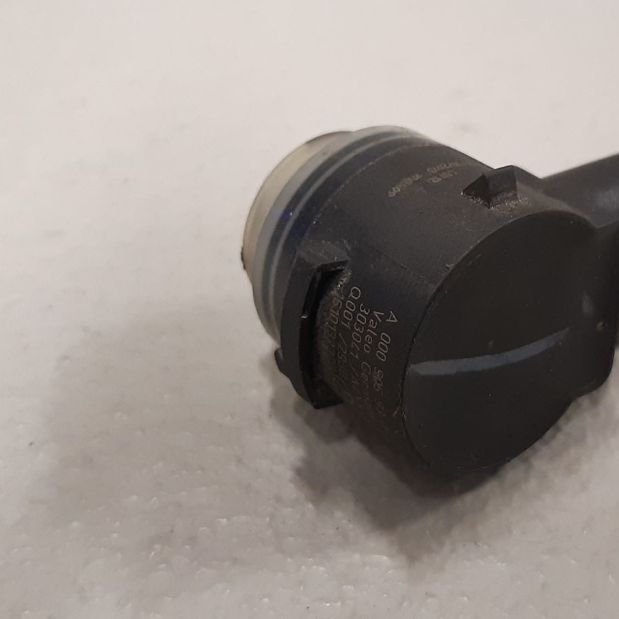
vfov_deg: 32.7
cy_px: 265
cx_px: 397
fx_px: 1052
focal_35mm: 52
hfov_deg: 32.6
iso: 200
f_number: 1.7
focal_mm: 3.93
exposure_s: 1/33
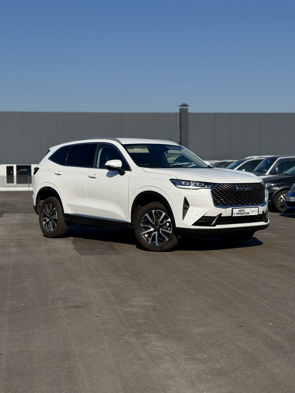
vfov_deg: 39.7
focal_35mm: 48
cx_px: 148
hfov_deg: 30.3
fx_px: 545
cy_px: 196
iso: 64
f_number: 1.78
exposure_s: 1/11364
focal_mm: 6.76
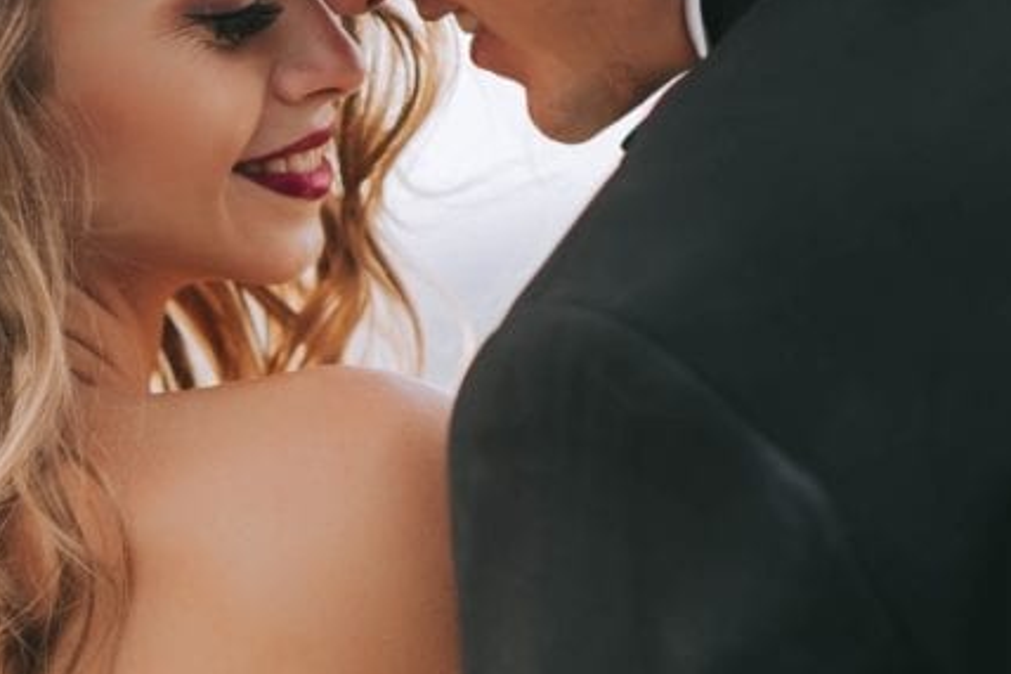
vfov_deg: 6.5
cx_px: -38
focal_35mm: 212
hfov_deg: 9.6
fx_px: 5951
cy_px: 380
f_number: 2.5
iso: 320
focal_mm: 85
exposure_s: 1/800
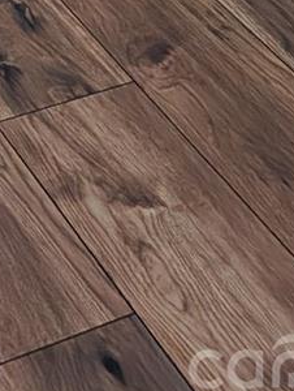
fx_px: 1389
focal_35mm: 123
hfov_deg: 11.7
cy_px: -576
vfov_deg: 12.3
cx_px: -122
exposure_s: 1/280
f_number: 1.68
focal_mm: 6.9
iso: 52
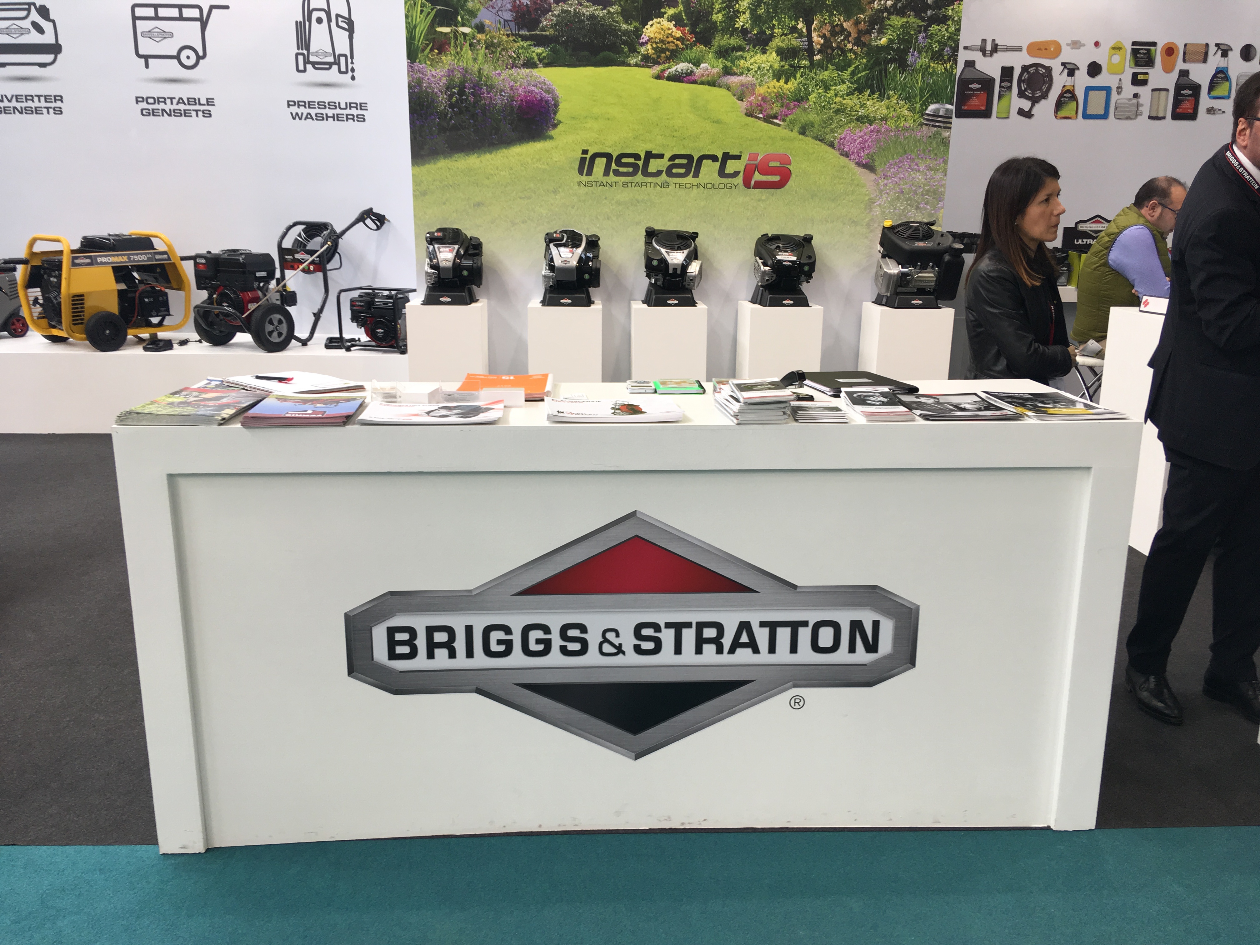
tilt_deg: -15.2
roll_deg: -0.7
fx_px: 1056
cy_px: 472
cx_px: 630
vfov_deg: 48.2
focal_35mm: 29
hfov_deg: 61.7
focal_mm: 4.15
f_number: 2.2
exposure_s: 1/100
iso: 40
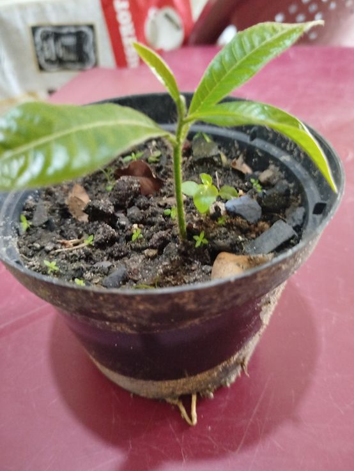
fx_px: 354
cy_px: 225
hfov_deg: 53.1
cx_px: 181
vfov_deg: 67.3
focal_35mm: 26
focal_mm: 5.31
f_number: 1.7
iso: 640
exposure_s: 1/17
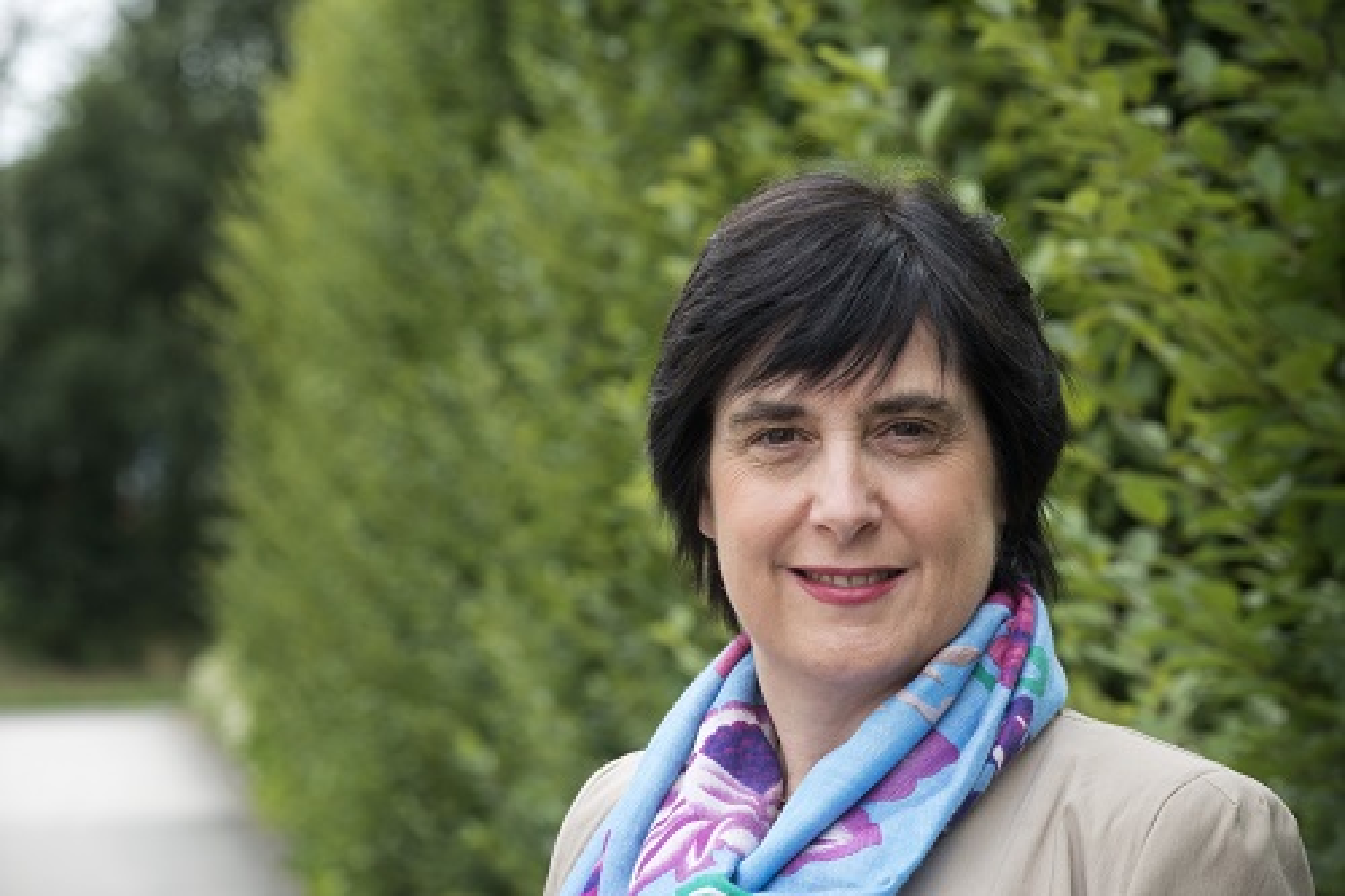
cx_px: 672
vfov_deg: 11.0
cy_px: 448
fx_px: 4668
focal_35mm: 125
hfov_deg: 16.4
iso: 500
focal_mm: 125
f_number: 9
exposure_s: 1/200
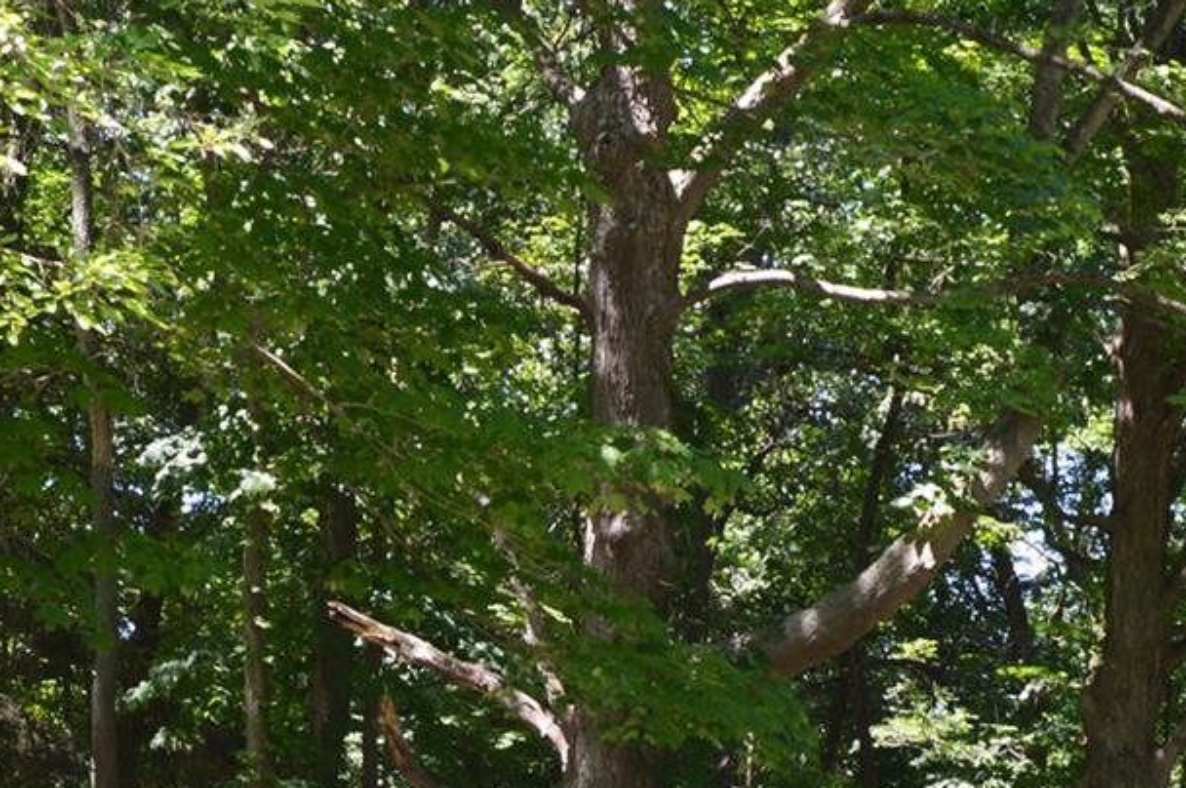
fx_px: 2995
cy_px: 970
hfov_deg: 22.3
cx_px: 380
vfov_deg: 14.5
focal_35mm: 91
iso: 400
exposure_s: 1/80
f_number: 9
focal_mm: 18
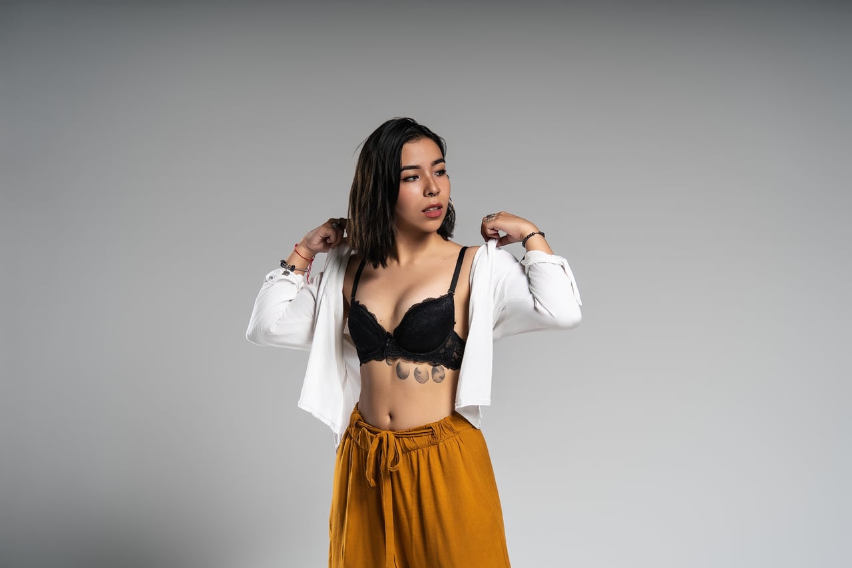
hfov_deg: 22.9
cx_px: 426
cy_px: 284
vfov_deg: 15.4
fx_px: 2106
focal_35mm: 89
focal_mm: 89
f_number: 7.1
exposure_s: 1/250
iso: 100
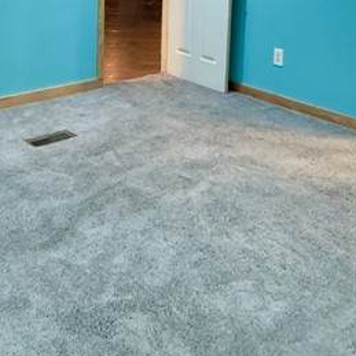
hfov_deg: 34.6
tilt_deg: -6.4
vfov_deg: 31.9
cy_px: -1
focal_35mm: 49
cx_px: 209
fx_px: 570
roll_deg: -2.8
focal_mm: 2.22
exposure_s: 1/60
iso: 320
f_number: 2.2
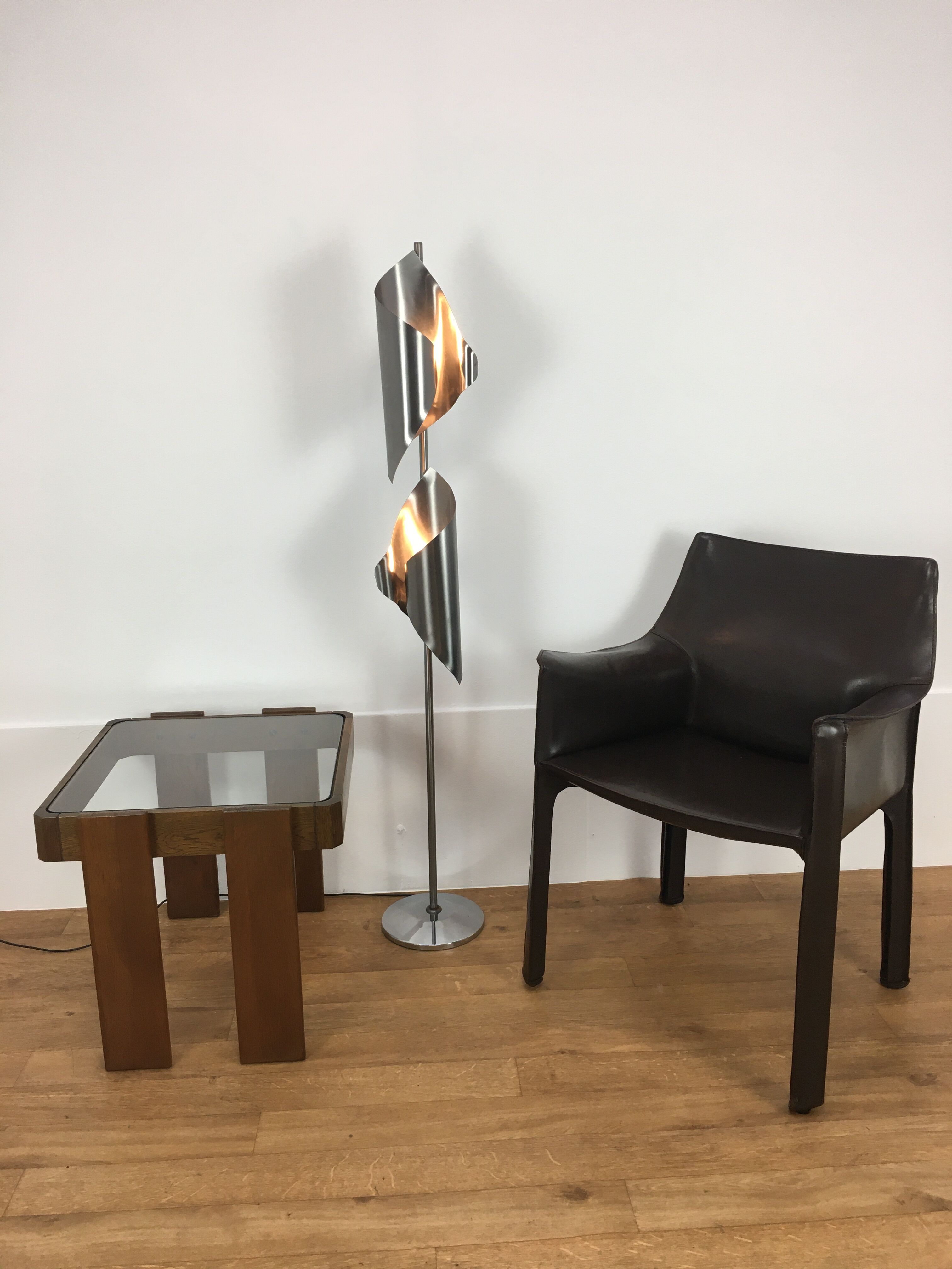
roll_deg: +0.3
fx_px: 1063
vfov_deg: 61.7
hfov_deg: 48.2
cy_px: 634
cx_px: 476
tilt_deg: -14.5
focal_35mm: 29
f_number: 2.2
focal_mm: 4.15
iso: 32
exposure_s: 1/33
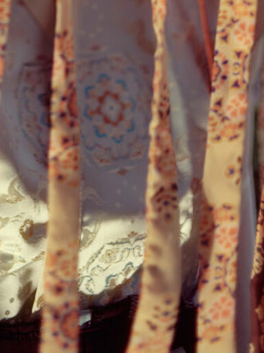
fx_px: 1017
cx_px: 38
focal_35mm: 100
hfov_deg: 14.7
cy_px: -180
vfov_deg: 17.6
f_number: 2.8
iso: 500
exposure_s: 1/125
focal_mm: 40
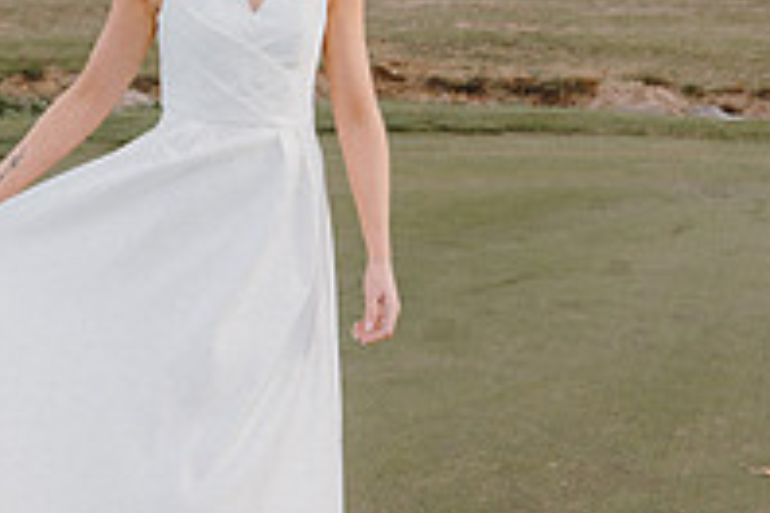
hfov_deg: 24.6
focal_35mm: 82
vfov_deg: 16.6
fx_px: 1754
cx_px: 245
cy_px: 169
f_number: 3.5
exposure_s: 1/400
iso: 320
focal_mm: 28
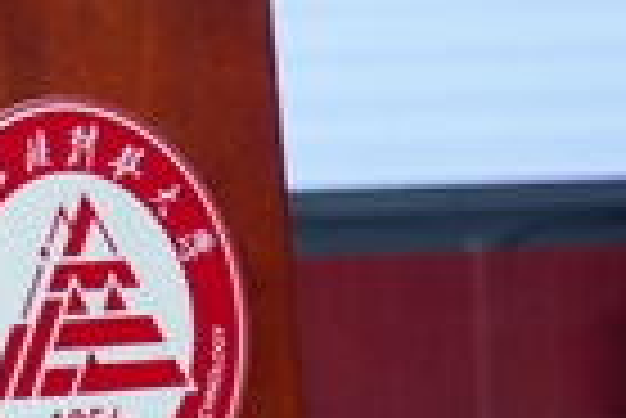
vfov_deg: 3.0
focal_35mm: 452
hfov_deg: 4.5
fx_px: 7868
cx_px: -185
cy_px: -324
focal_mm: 105
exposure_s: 1/125
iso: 250
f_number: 4
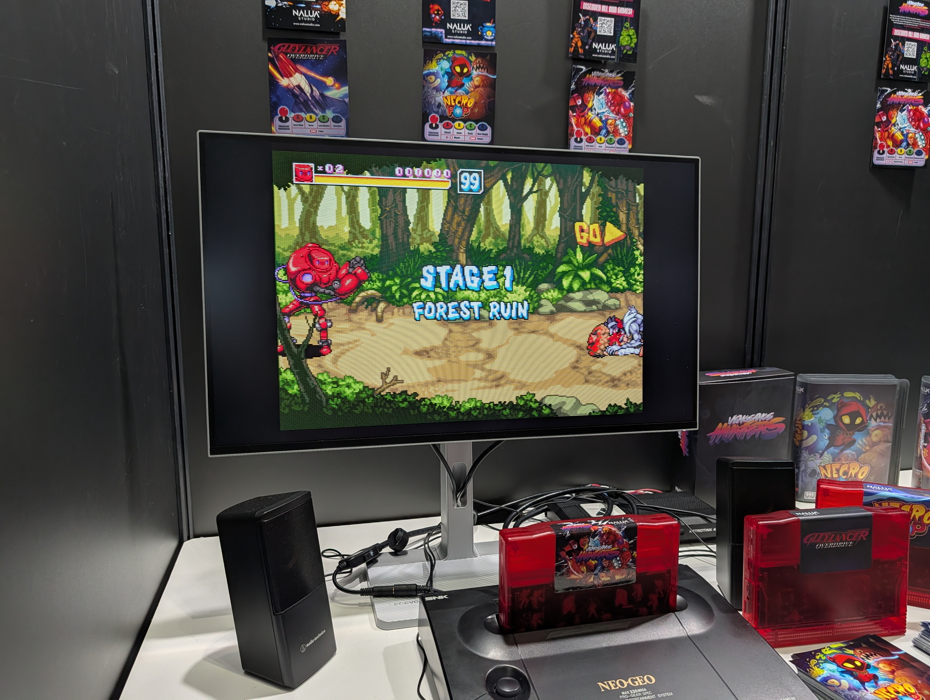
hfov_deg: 71.5
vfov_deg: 56.9
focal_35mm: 24
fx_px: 646
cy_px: 350
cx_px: 465
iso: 31
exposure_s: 1/100
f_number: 1.68
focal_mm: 6.9
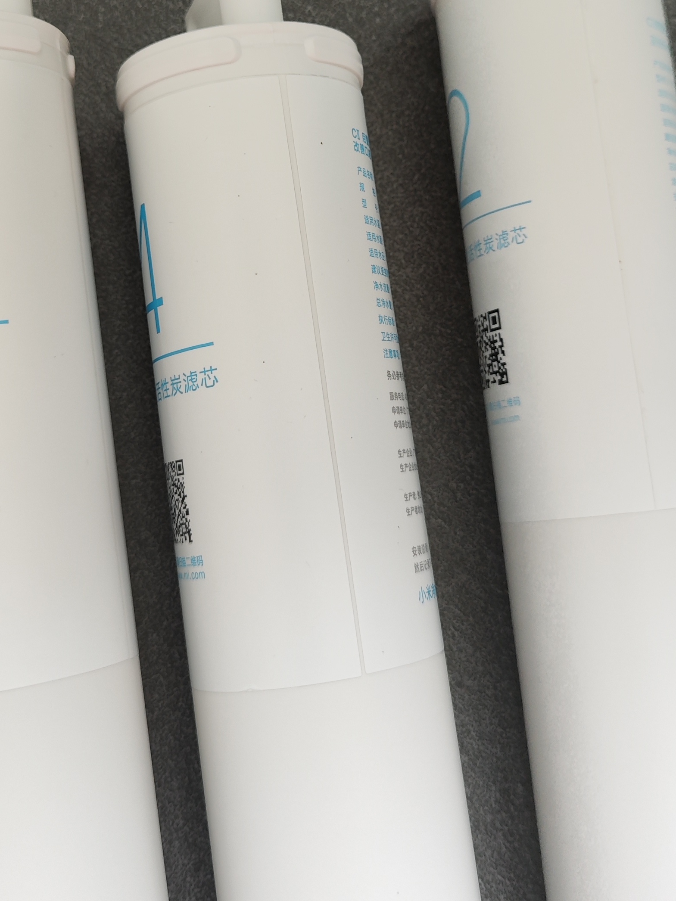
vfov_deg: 39.6
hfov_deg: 30.9
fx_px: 1224
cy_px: 248
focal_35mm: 47
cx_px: 319
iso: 265
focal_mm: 6.92
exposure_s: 1/120
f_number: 1.9
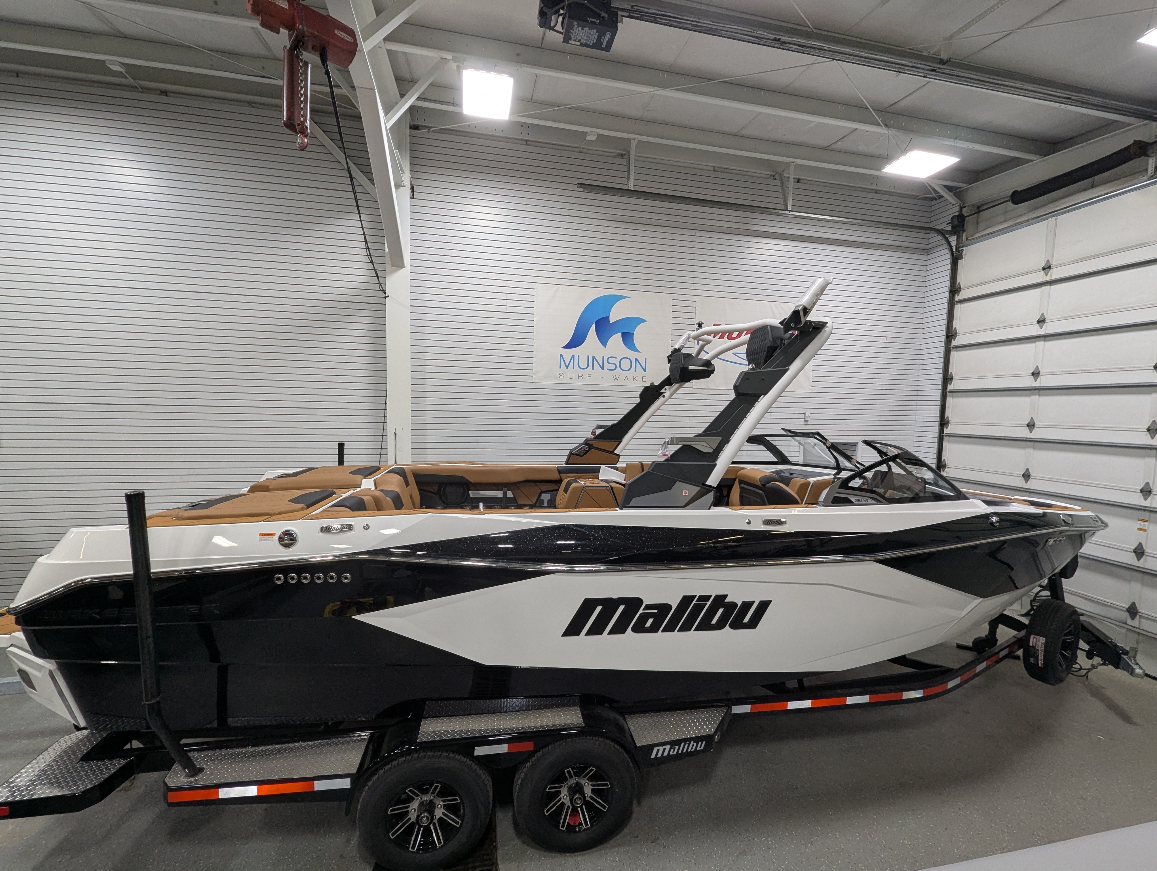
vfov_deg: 90.1
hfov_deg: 106.1
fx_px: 435
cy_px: 436
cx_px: 578
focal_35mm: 13
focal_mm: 1.95
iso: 60
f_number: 2.2
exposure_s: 1/60
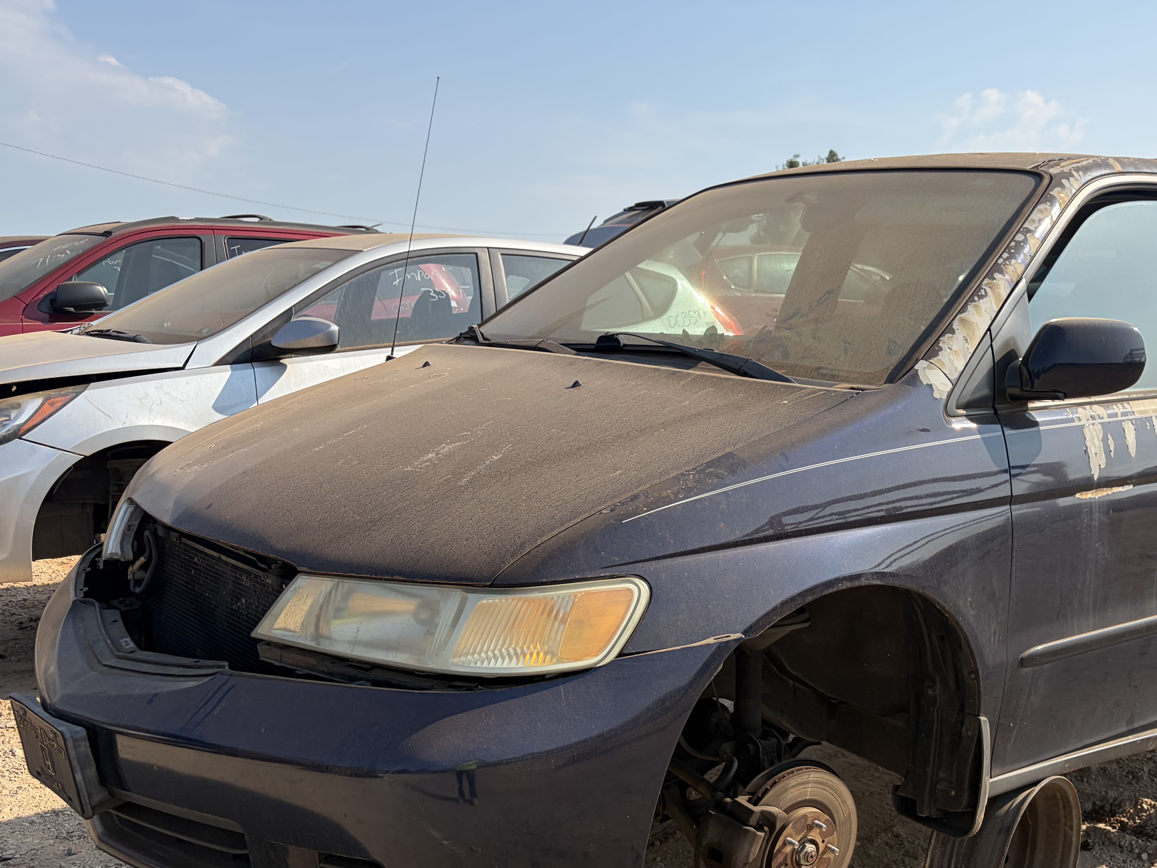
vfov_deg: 38.5
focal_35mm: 37
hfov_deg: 48.9
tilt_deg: -5.3
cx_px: 812
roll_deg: -2.7
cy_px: 515
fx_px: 1237
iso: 50
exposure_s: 1/3279
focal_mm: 5.96
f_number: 1.6
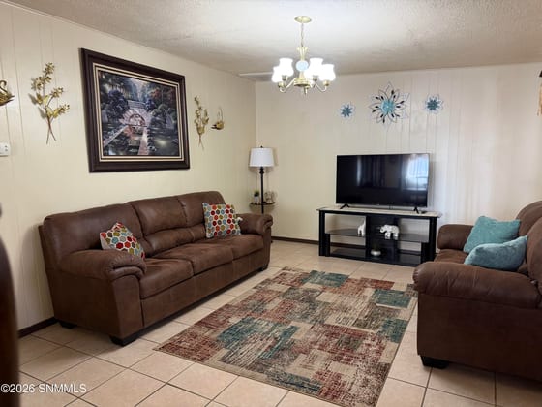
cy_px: 204
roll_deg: +0.8
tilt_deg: -6.7
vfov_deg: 56.8
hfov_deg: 71.6
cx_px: 271
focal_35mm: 24
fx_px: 376
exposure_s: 1/60
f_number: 1.78
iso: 320
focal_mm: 6.76
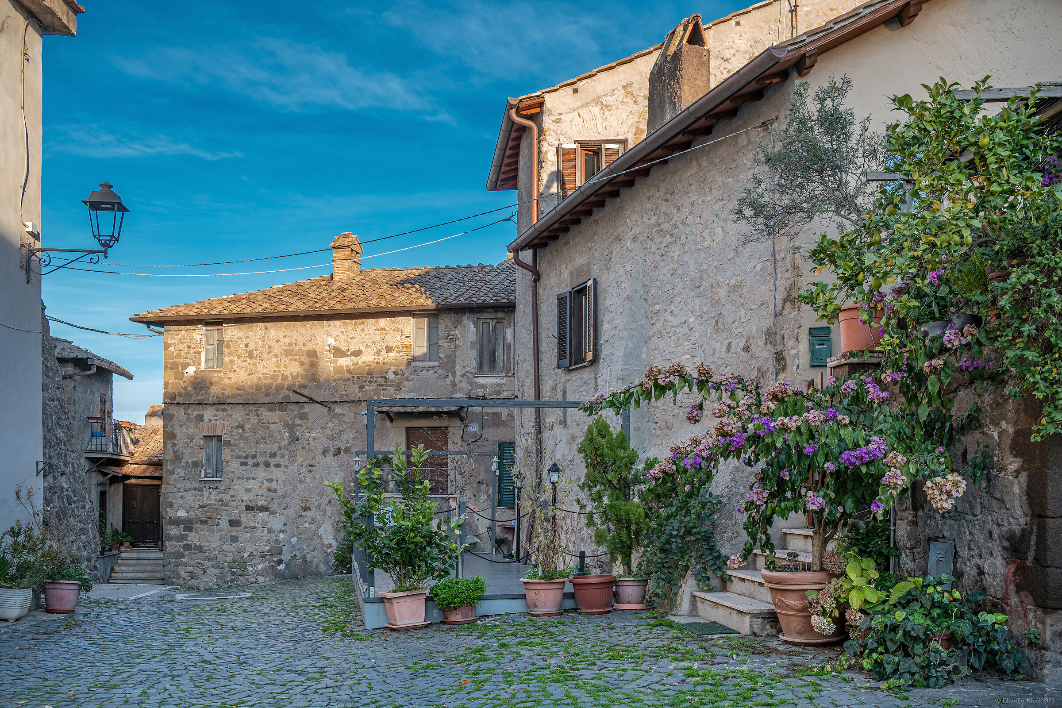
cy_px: 354
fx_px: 1003
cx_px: 531
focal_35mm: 34
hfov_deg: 55.8
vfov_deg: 38.9
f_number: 8
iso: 180
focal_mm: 34
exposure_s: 1/100
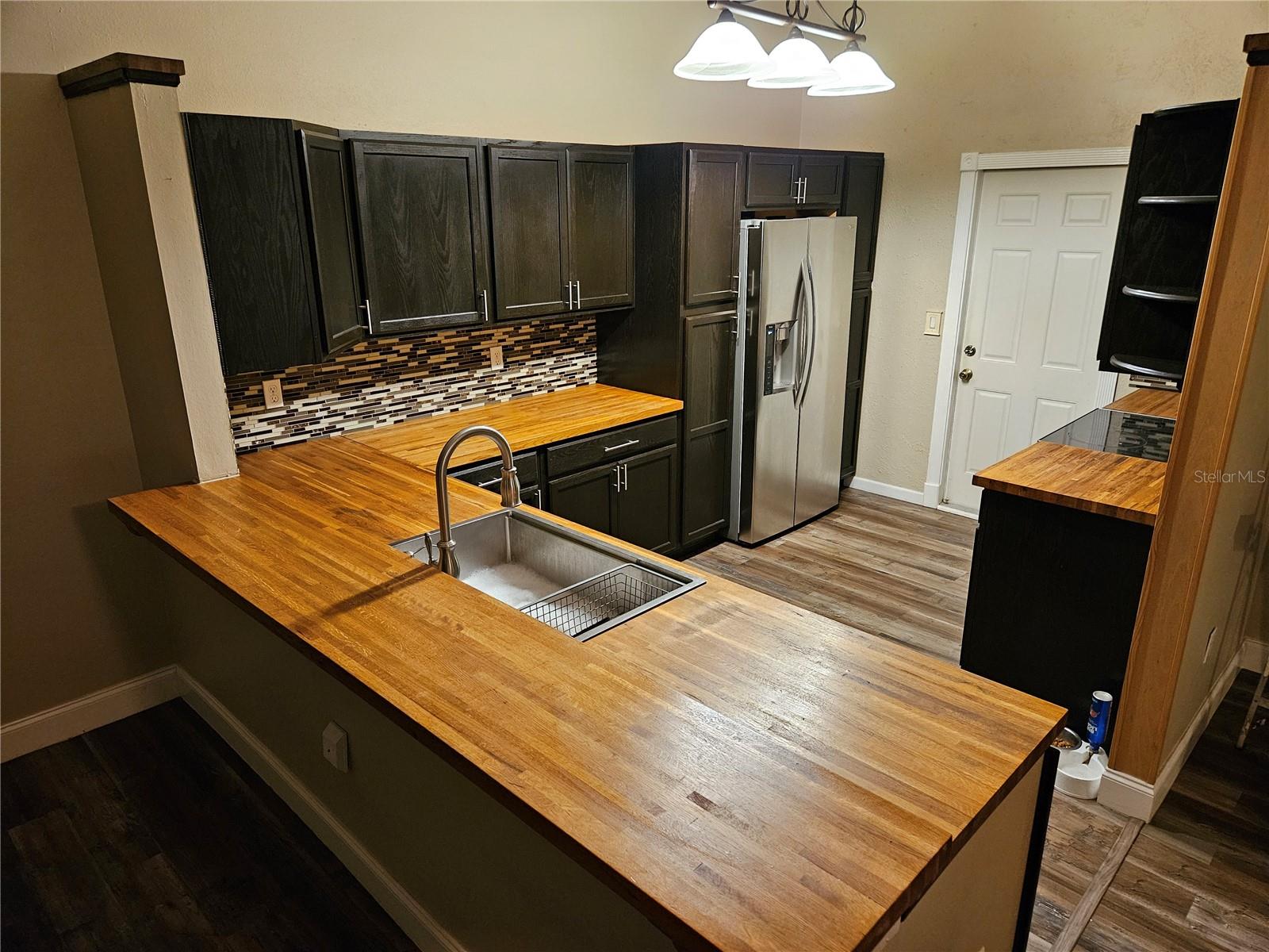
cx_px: 634
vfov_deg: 58.9
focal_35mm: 23
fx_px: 843
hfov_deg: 73.9
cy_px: 476
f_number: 1.8
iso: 500
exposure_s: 1/30
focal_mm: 5.4
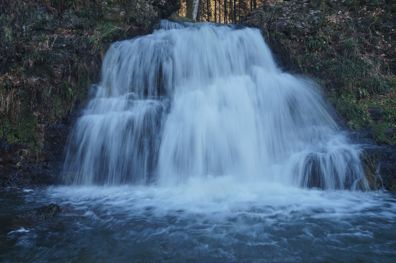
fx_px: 478
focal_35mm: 44
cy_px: 132
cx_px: 198
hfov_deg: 45.0
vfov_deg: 30.8
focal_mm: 29
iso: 100
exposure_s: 1/8
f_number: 16
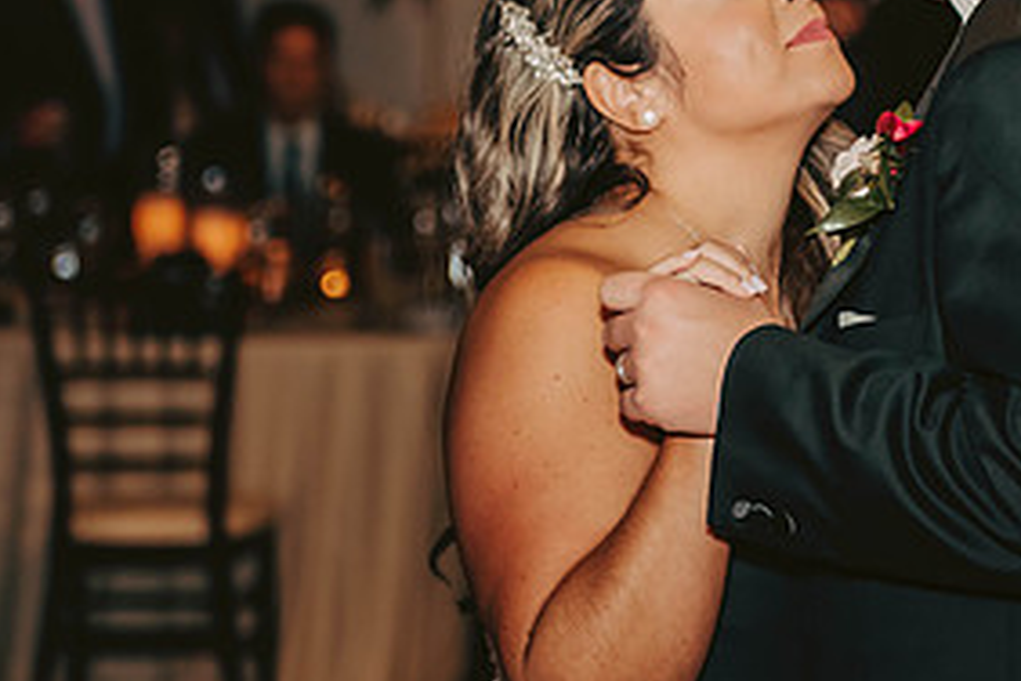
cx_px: 887
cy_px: 89
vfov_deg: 8.9
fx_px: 4367
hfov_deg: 13.2
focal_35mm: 154
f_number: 3.2
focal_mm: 75
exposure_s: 1/100
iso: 1250
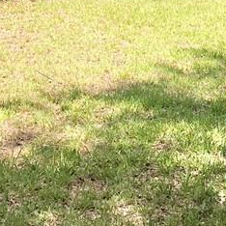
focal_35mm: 112
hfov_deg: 15.5
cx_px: 147
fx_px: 827
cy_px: -103
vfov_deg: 14.6
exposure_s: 1/615
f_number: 2.2
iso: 25
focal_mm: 4.15
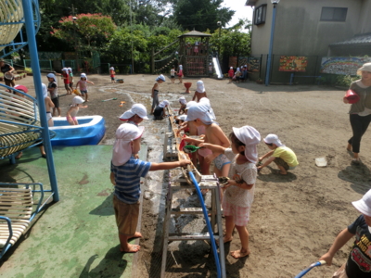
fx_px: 257
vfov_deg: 56.8
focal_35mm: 24
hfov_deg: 71.6
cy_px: 139
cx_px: 186
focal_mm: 4.24
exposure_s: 1/160
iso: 80
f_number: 7.9
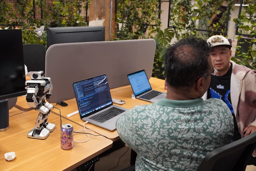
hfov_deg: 55.1
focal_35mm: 34
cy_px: 86
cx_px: 128
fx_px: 245
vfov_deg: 38.4
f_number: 4
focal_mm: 23
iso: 3200
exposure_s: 1/160
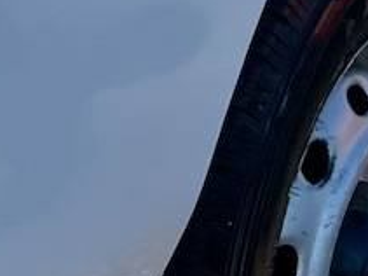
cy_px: -302
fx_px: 1615
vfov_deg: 9.1
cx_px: -410
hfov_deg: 11.5
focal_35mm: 152
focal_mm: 5.1
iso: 32
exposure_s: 1/6250
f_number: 1.6
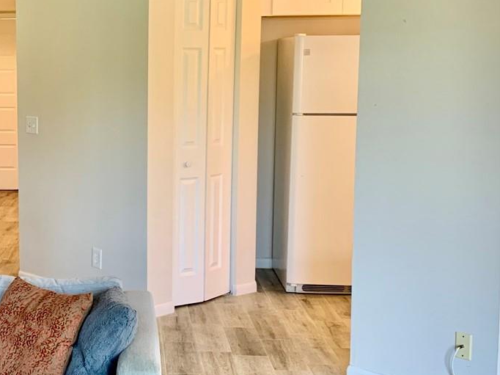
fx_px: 881
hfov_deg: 30.2
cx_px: 43
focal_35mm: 61
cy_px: 179
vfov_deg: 24.0
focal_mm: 4.25
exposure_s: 1/60
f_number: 1.8
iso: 125
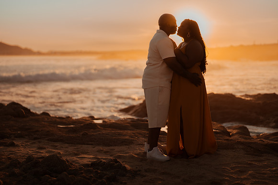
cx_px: 139
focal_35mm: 58
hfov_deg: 34.5
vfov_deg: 23.4
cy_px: 92
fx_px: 448
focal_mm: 58
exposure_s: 1/8000
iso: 100
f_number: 1.4
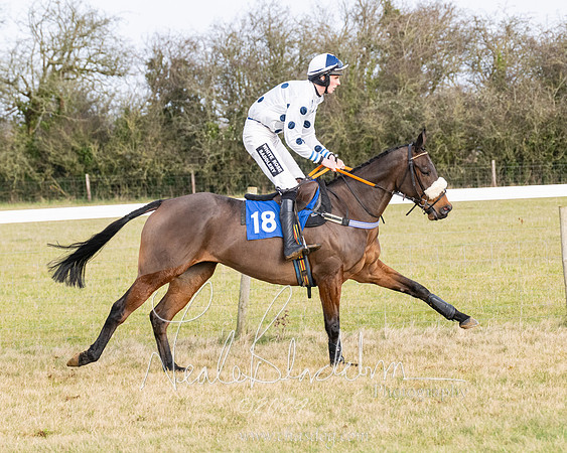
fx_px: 3041
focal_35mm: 181
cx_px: 158
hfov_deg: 10.6
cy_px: 279
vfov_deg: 8.5
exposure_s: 1/2000
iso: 800
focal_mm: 110
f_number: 5
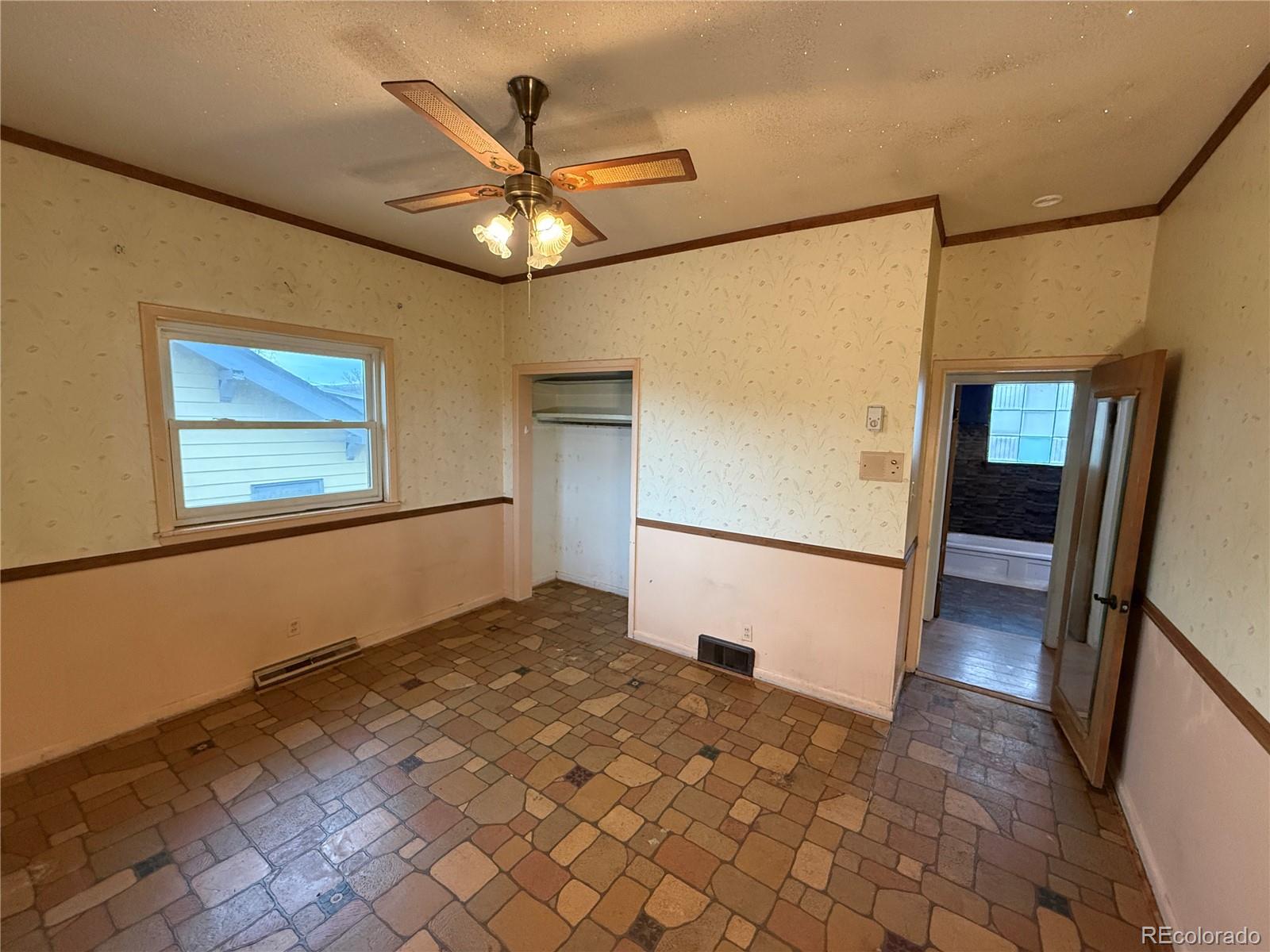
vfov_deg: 85.7
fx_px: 514
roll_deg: -1.4
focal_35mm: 14
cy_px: 476
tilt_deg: -6.6
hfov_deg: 102.1
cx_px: 635
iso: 640
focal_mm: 2.22
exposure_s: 1/120
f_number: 2.2
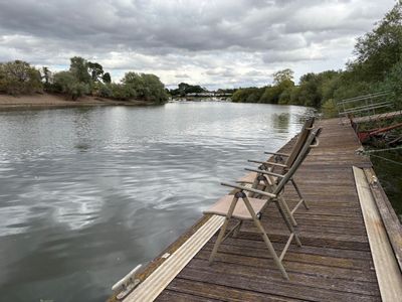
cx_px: 201
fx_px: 302
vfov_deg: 53.1
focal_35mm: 26
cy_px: 151
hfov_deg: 67.3
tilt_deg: -10.0
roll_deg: -0.2
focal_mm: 5.96
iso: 50
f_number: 1.6
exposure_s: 1/2451
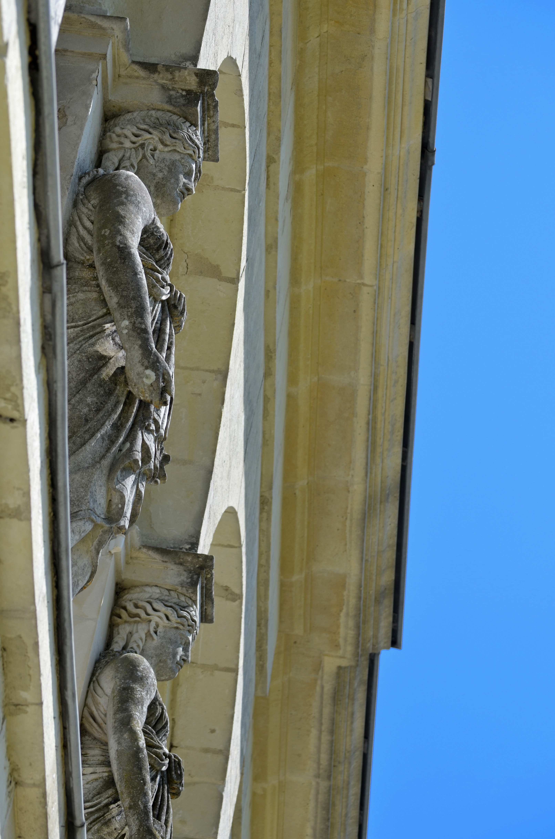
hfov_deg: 9.9
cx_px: 278
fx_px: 3206
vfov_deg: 14.9
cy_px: 420
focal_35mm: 138
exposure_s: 1/250
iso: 125
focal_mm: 92
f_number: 8
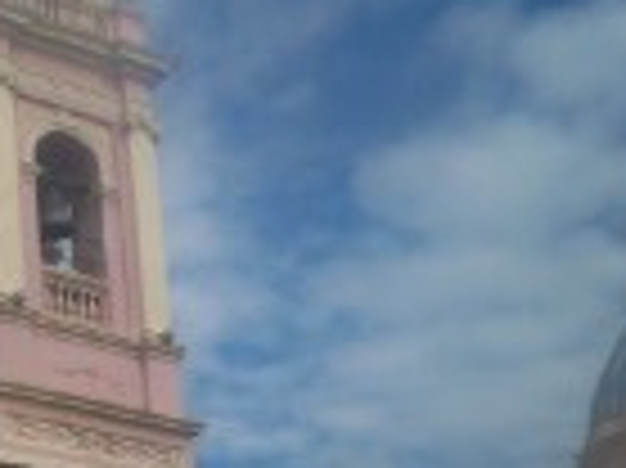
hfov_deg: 17.9
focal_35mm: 101
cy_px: 369
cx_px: -234
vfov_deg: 14.5
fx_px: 1825
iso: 64
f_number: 4.7
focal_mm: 6.3
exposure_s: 1/640
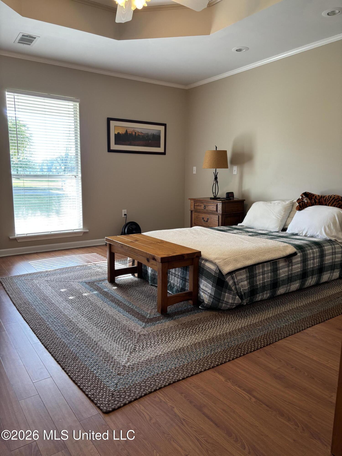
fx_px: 343
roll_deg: -3.0
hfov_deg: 53.1
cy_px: 228
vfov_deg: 67.3
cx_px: 171
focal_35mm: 26
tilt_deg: -9.1
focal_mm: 5.96
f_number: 1.6
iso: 125
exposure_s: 1/120
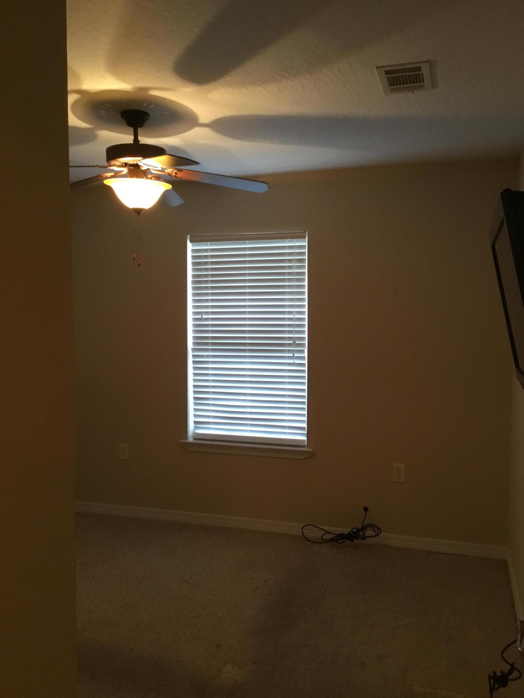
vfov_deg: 58.4
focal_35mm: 31
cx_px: 262
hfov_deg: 45.4
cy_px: 349
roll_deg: +1.2
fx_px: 626
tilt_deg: -3.2
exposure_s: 1/33
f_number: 2.4
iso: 160
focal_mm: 3.3
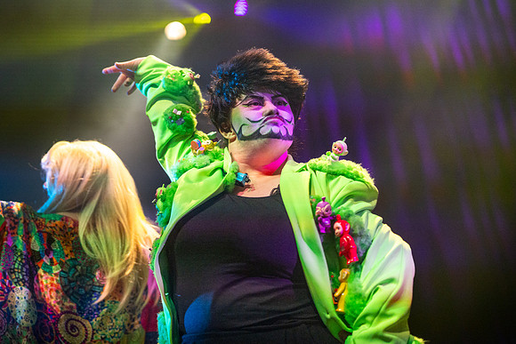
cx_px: 248
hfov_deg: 43.7
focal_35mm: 45
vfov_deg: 30.0
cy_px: 180
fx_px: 643
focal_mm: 35
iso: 2500
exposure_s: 1/5000
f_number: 1.4
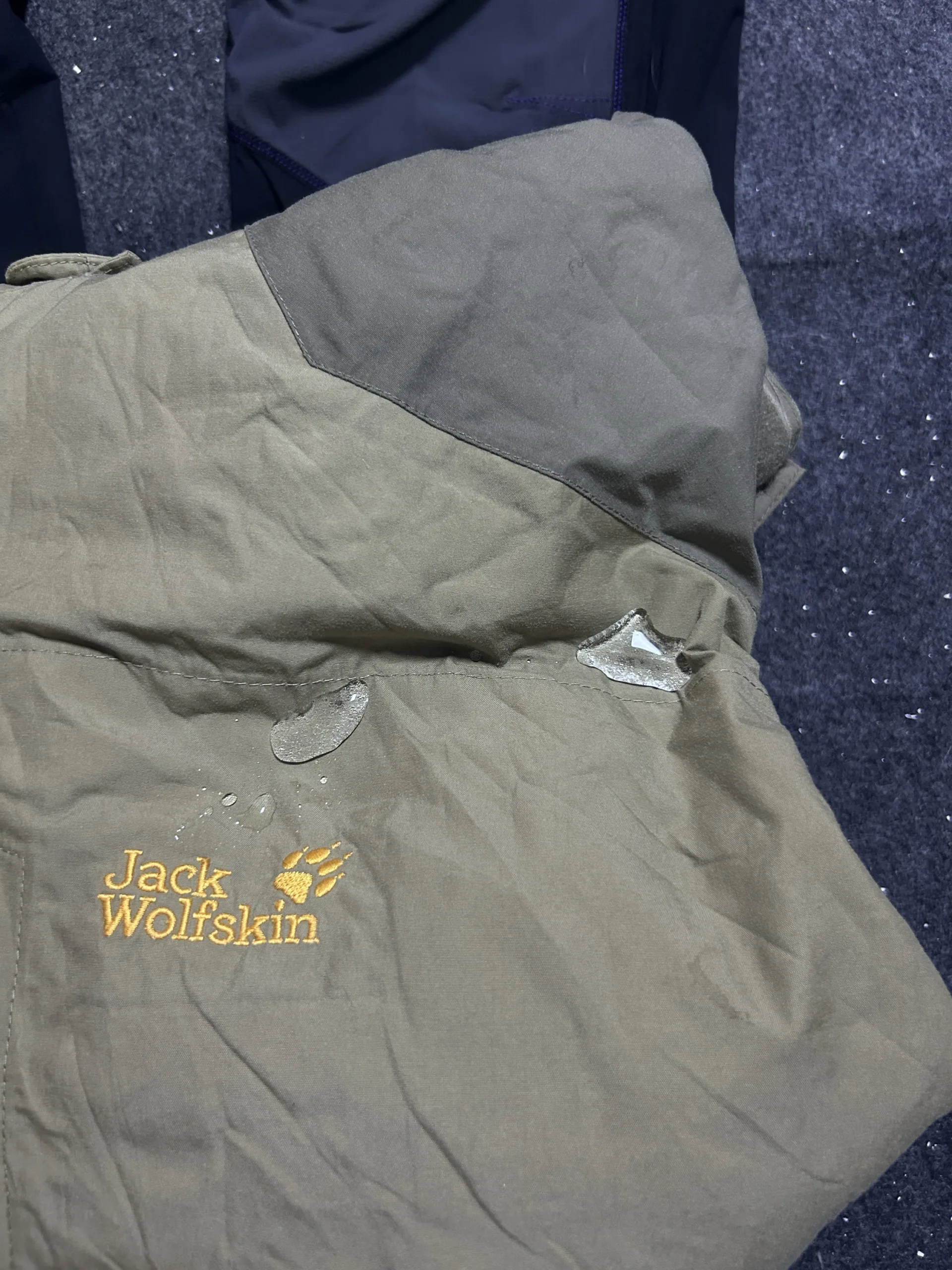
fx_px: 953
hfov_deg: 53.1
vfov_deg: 67.3
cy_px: 635
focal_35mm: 26
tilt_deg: -73.6
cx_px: 476
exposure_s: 1/50
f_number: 1.5
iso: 250
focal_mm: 5.7
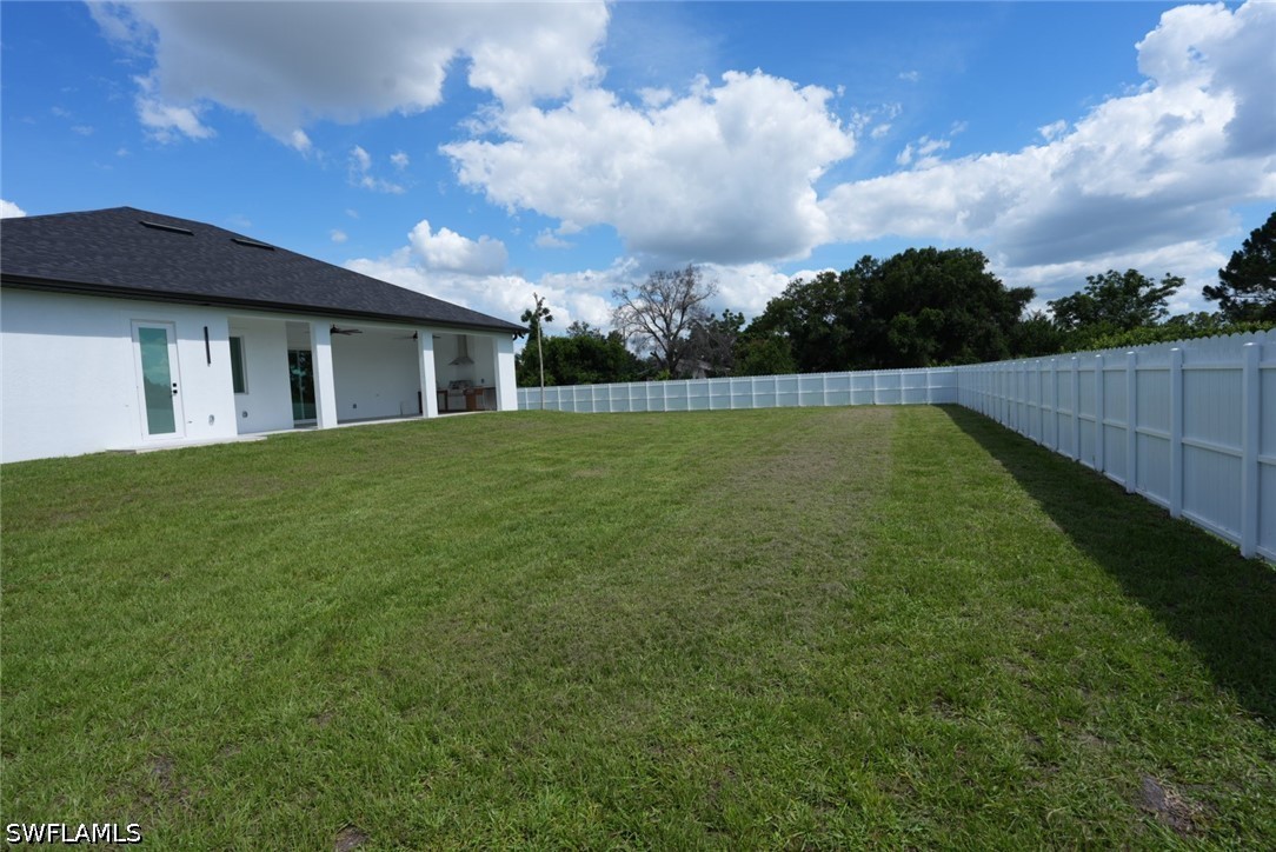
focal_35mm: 16
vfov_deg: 73.8
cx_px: 638
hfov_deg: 96.7
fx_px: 567
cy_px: 426
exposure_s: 1/320
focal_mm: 16
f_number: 8
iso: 100
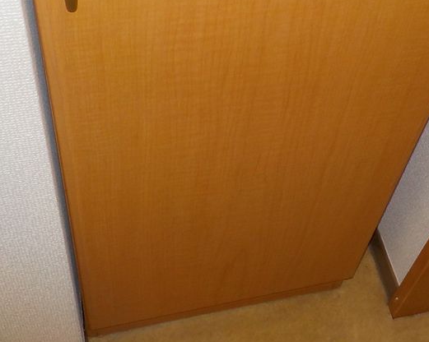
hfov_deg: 34.6
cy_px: 51
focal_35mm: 54
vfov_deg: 27.3
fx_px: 685
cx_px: 263
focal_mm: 4.1
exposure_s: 1/30
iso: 200
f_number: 3.3
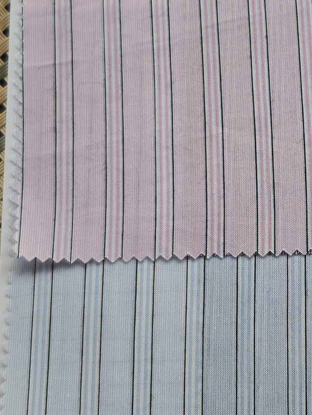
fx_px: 1346
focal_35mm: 112
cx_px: 338
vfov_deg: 17.5
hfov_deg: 13.0
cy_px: 95
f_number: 1.44
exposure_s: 1/182
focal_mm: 6.68
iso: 50
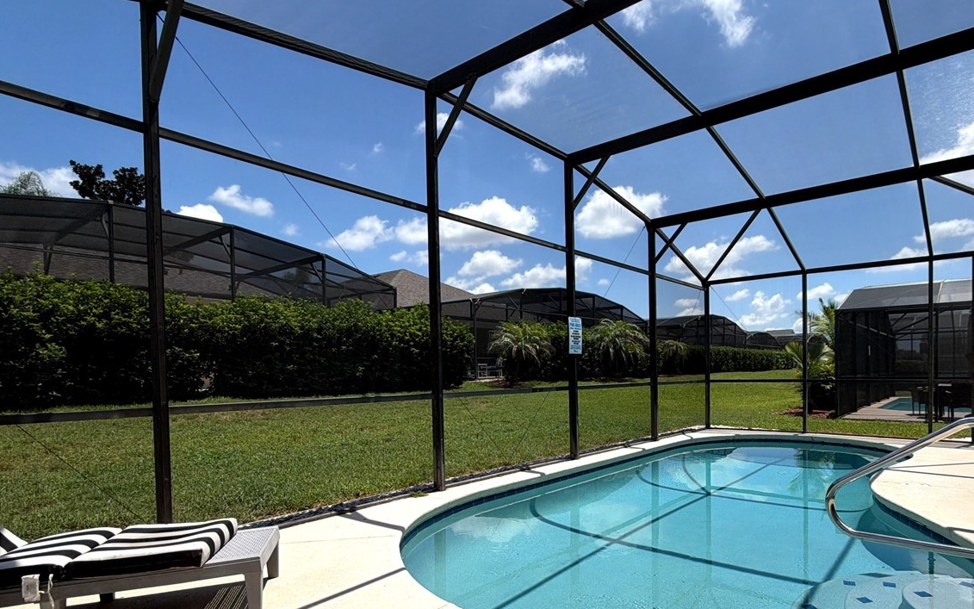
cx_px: 569
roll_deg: +0.1
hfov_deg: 81.6
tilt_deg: -1.8
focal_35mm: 21
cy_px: 379
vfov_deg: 56.6
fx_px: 557
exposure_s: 1/1017
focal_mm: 2.22
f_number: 2.2
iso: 20
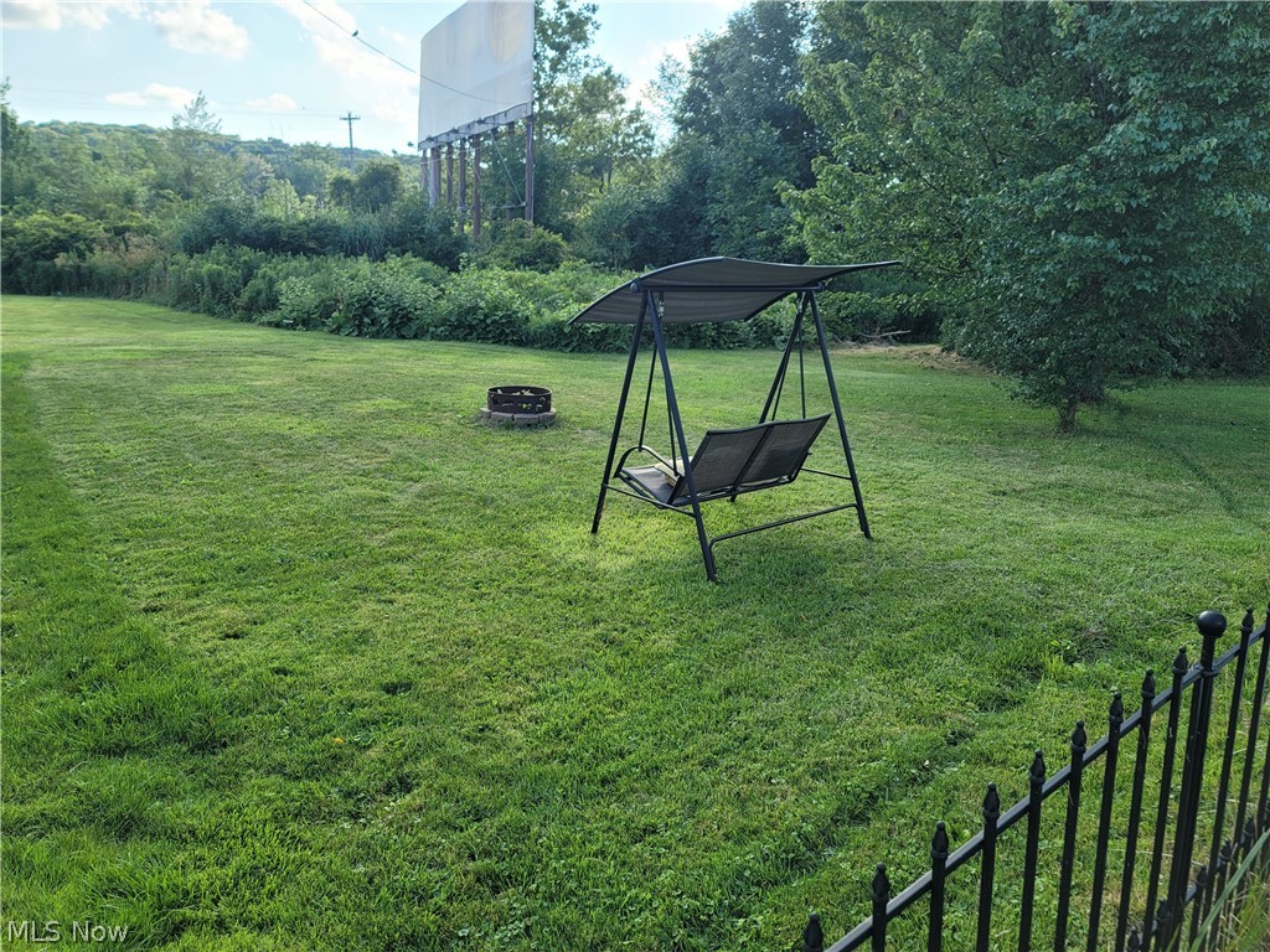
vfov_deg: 54.9
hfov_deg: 69.4
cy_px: 476
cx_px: 635
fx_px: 917
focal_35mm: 25
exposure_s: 1/231
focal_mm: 7
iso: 20
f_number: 1.8
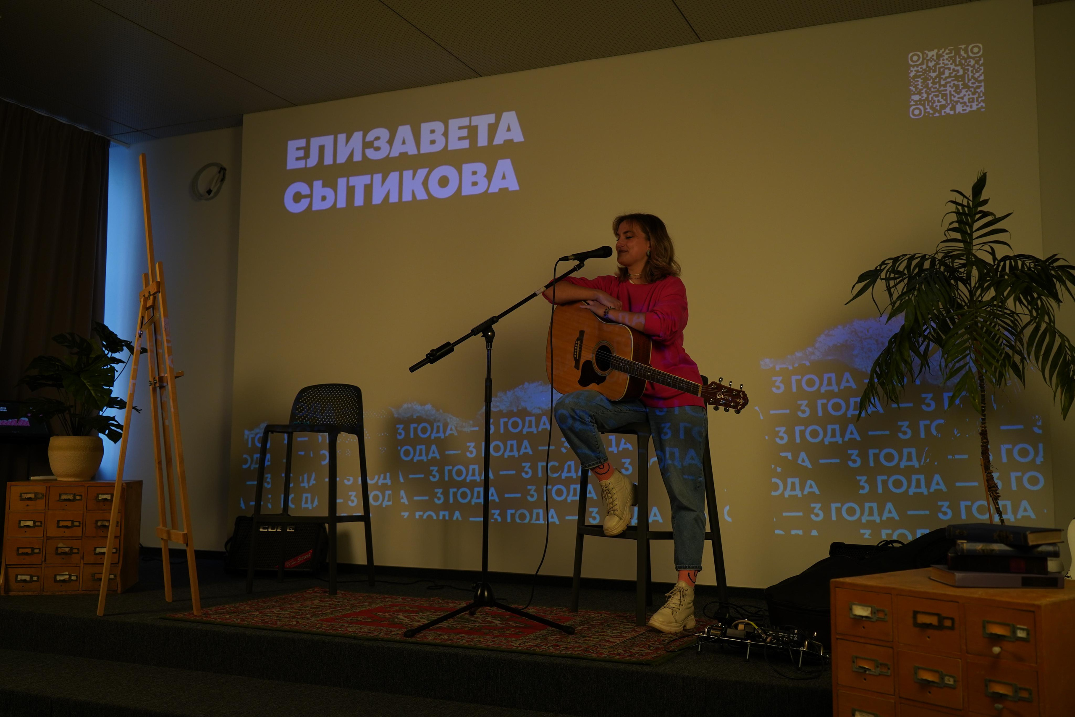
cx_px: 538
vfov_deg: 40.0
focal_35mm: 33
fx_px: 985
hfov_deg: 57.2
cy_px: 358
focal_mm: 33
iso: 640
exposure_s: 1/200
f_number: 4
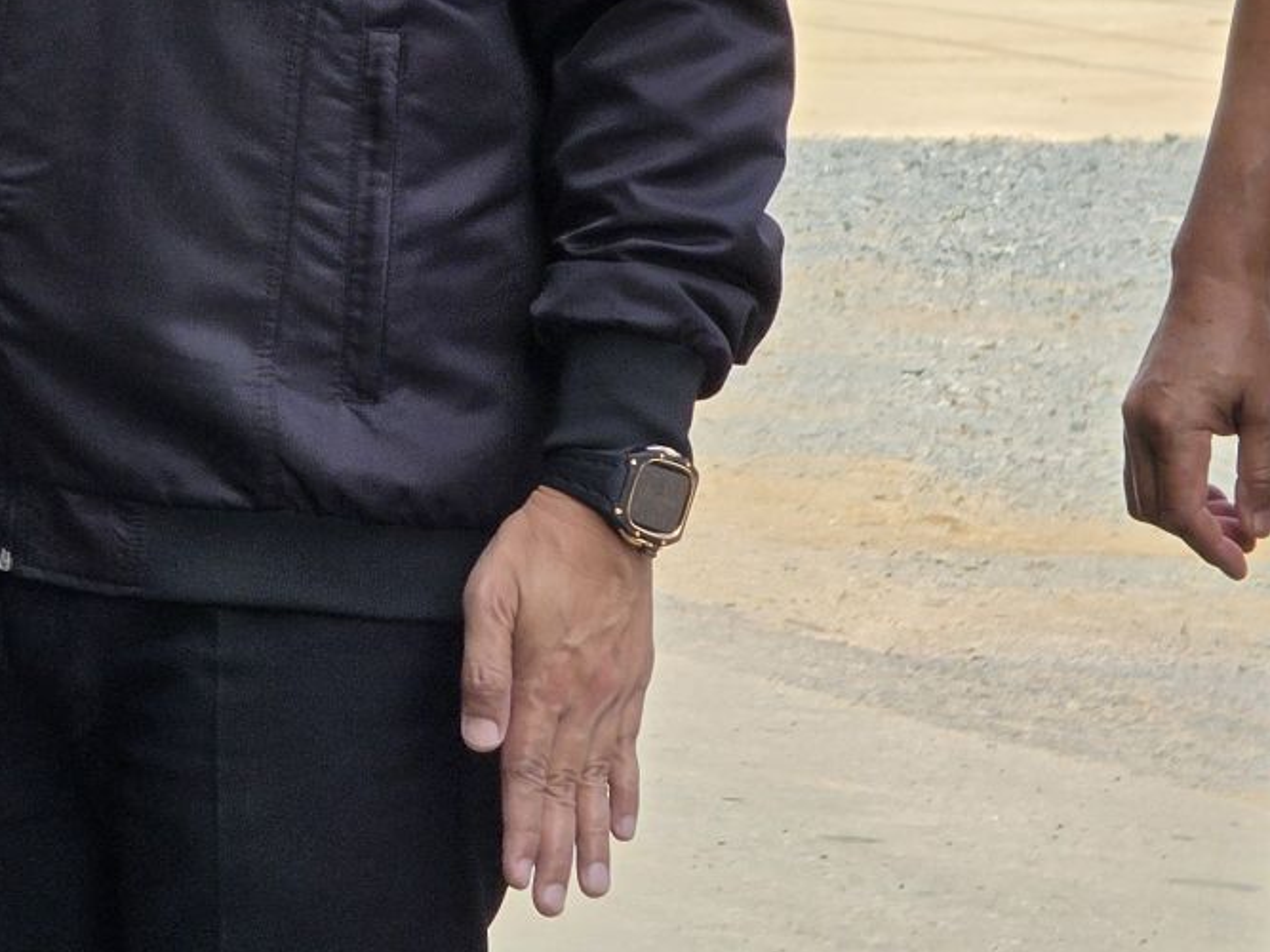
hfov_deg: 5.7
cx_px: -449
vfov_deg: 4.3
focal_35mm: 345
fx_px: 12655
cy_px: -453
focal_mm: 18.6
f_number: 2.9
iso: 50
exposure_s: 1/1055
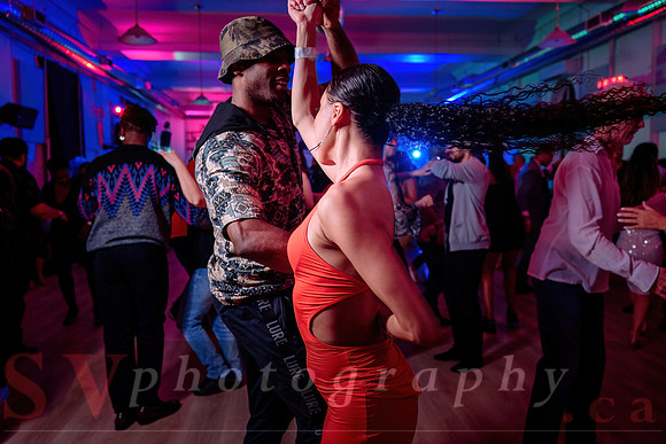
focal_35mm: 30
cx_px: 333
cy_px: 222
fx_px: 555
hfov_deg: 61.9
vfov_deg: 43.6
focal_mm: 30
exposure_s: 1/60
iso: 800
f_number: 3.5
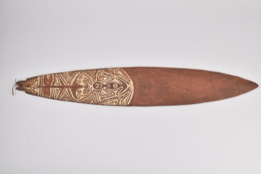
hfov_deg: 55.8
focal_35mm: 34
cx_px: 134
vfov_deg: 38.9
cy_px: 88
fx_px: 246
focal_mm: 22
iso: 200
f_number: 14
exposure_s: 1/125
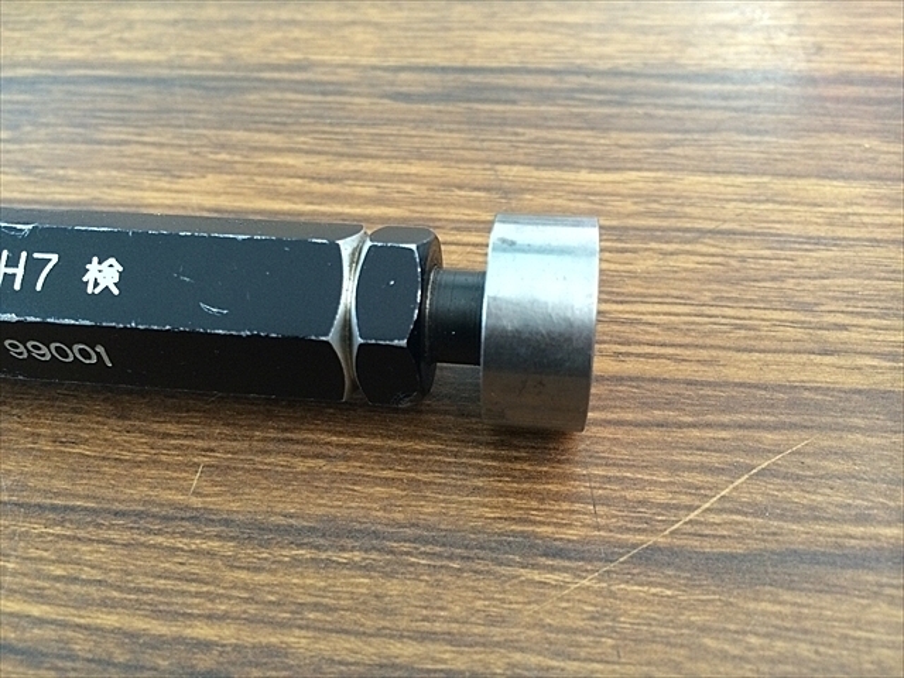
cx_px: 452
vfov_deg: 46.8
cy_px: 339
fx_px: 783
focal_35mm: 30
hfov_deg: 60.0
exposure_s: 1/30
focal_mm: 4.12
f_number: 2.2
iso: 160
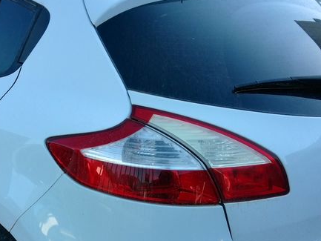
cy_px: 191
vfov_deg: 24.1
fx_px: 557
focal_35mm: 60
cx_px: 111
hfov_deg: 32.0
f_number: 2
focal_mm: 3
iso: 100
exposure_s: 1/227
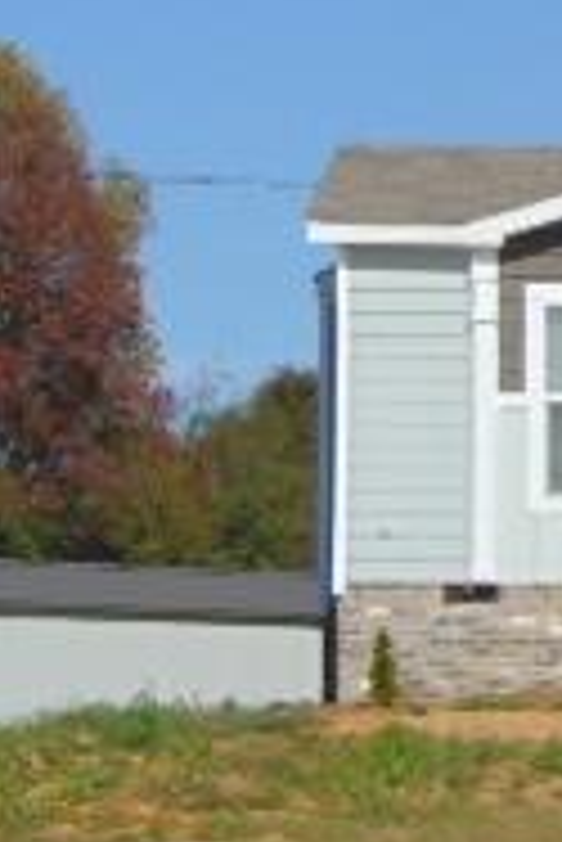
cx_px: 1434
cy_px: 324
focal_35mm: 384
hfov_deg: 3.5
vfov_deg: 5.4
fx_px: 8975
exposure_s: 1/250
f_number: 10.1
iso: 80
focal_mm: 19.4
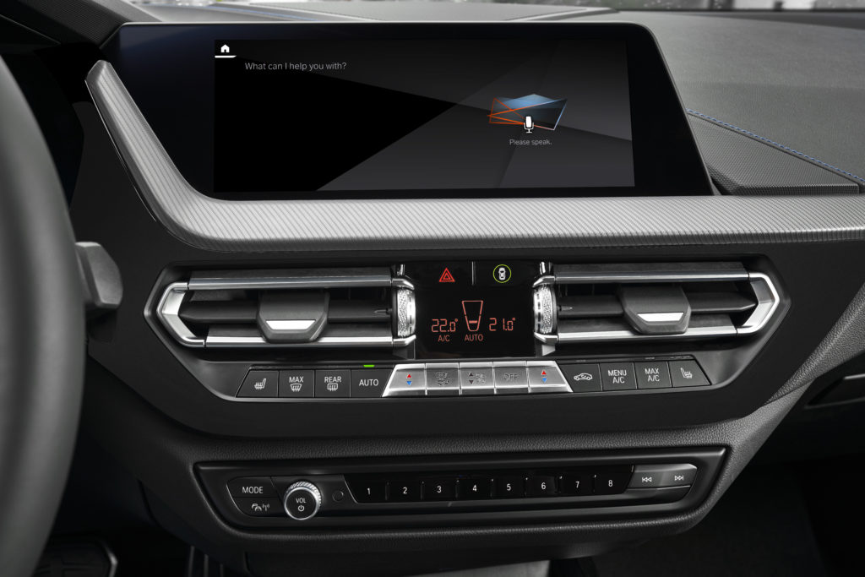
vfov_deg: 37.9
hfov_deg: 54.4
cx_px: 432
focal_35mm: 35
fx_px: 841
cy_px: 288
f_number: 8
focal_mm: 35
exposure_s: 1/30
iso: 200
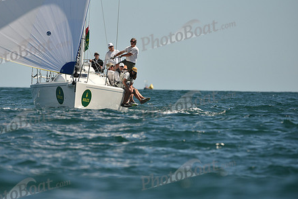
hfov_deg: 3.9
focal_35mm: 526
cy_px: 78
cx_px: 106
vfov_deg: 2.6
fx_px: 4354
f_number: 5
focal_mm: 400
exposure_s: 1/2500
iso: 250
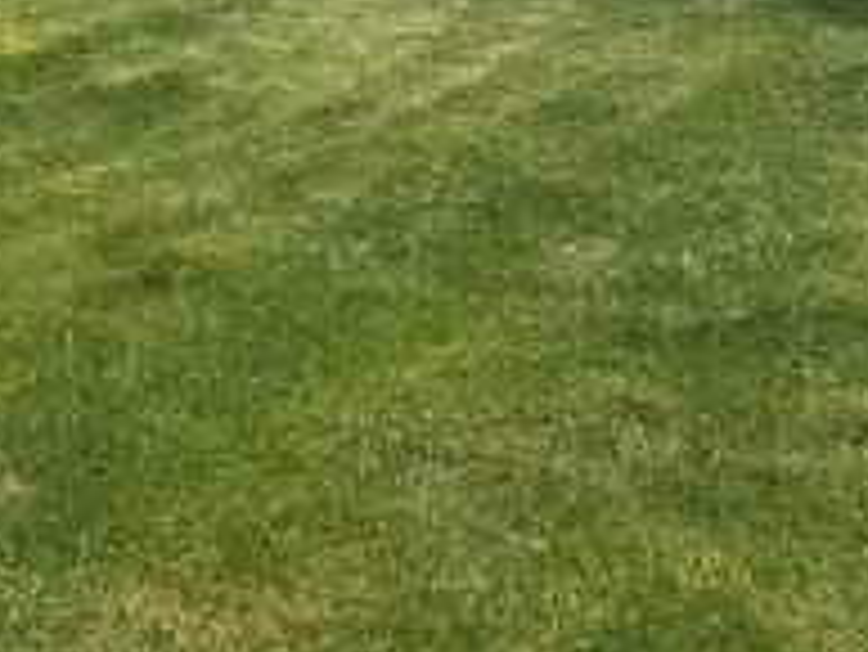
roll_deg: -0.6
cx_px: 108
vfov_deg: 14.8
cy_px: -162
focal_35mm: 96
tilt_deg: -2.8
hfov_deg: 20.1
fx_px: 2409
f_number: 2.2
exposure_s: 1/1980
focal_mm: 4.15
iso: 32
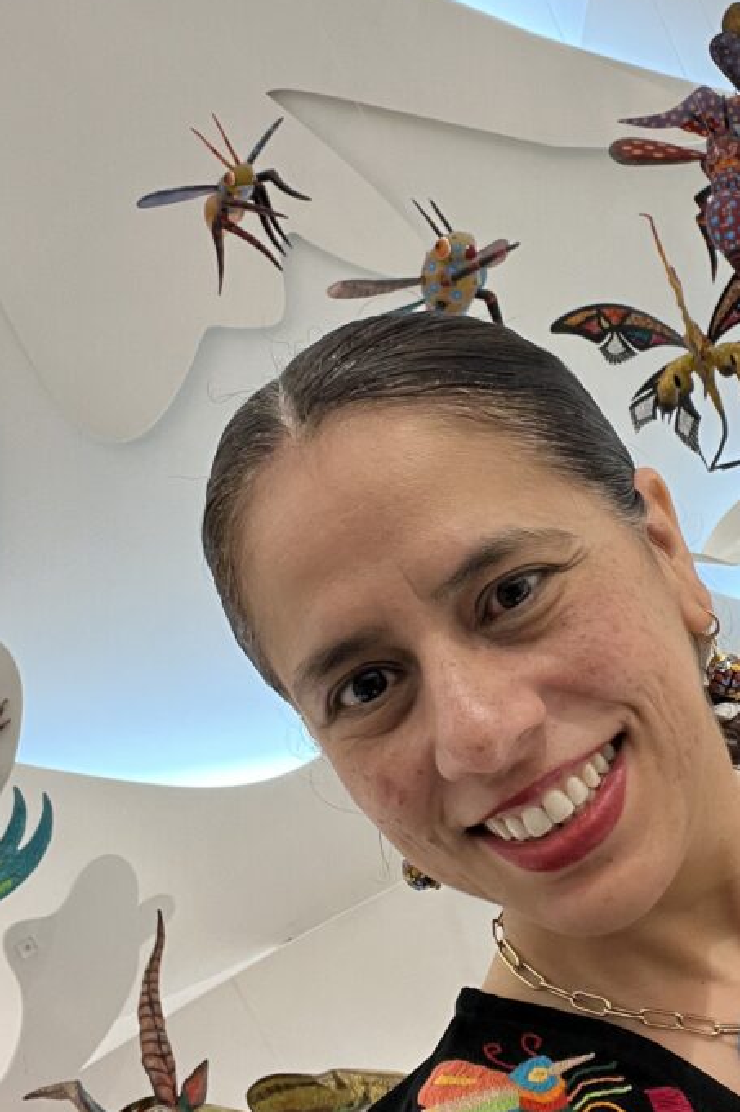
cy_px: 527
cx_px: 508
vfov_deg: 41.9
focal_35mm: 47
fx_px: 1450
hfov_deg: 28.4
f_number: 2.2
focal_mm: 2.71
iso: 125
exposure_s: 1/60
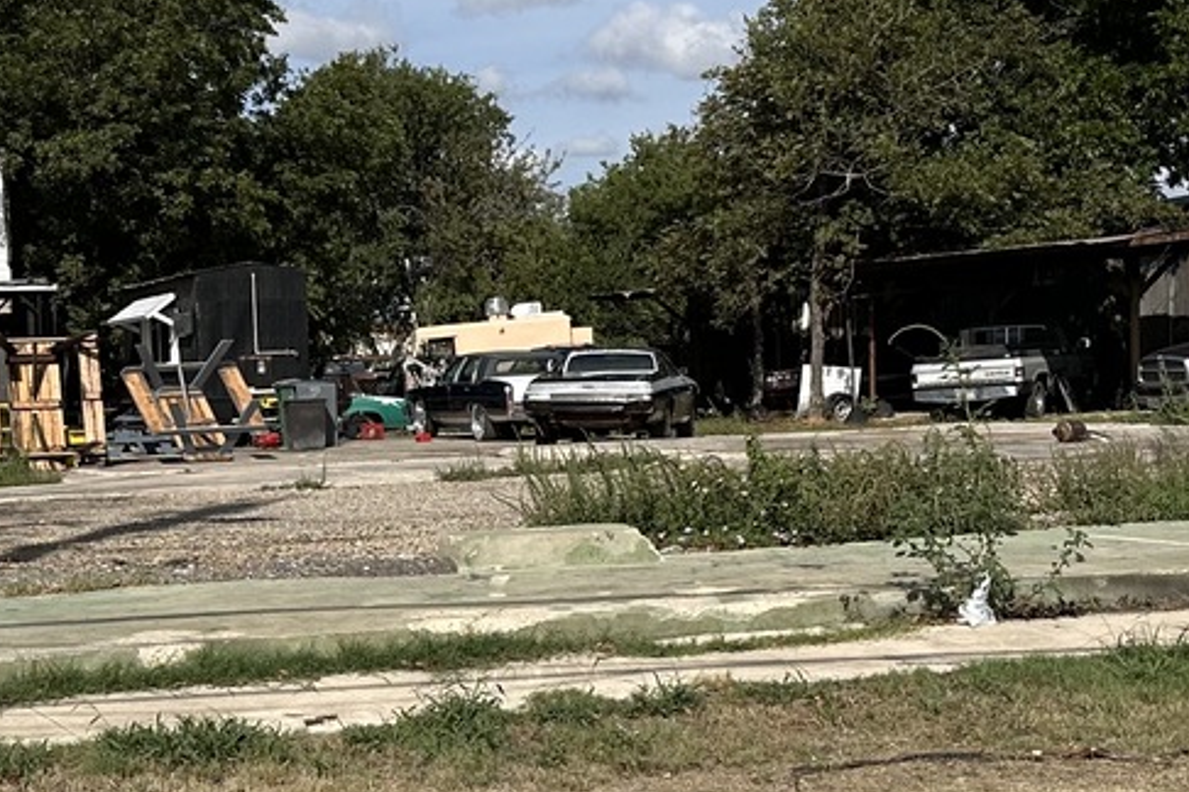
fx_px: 2444
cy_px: 540
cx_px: 394
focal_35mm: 74
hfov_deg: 27.2
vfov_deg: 18.4
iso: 80
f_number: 1.78
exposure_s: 1/7576
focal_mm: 6.86
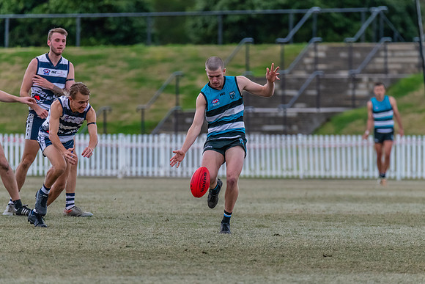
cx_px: 229
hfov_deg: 4.3
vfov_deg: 2.9
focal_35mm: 478
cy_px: 141
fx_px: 5650
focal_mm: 420
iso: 3200
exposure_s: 1/1600
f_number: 6
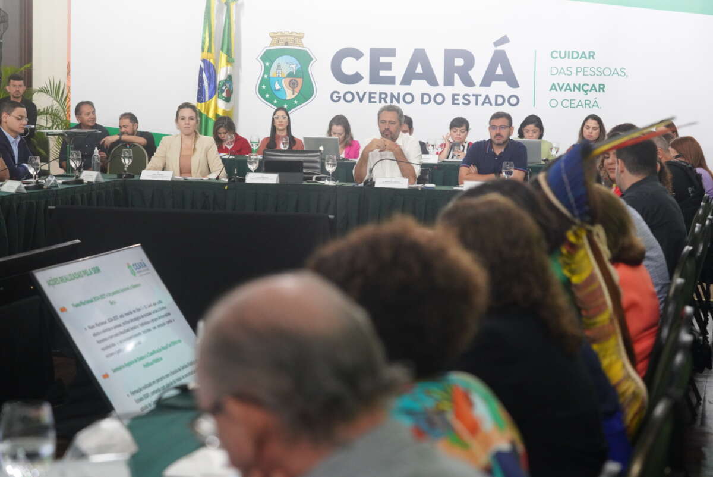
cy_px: 238
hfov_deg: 23.4
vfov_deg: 15.7
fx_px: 1724
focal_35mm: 87
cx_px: 356
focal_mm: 87
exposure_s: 1/160
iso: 5000
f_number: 5
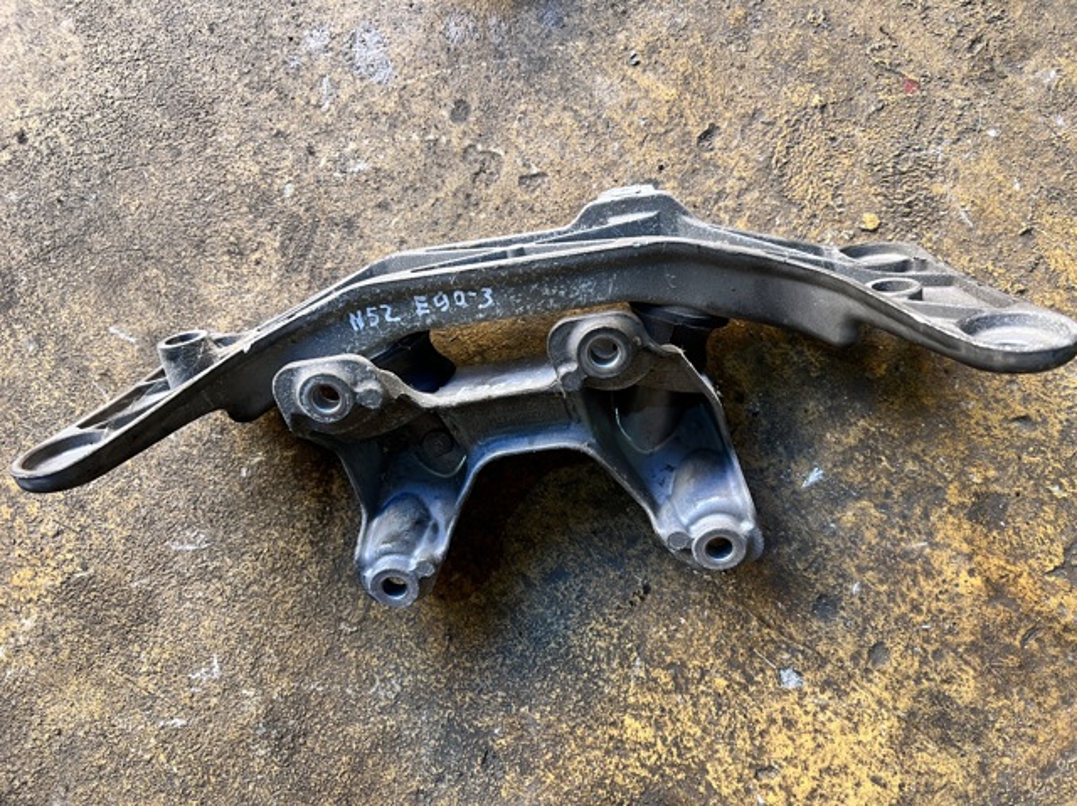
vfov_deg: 53.0
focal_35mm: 26
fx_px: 808
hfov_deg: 67.3
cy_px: 403
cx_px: 538
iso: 64
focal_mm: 5.7
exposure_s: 1/50
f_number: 1.5
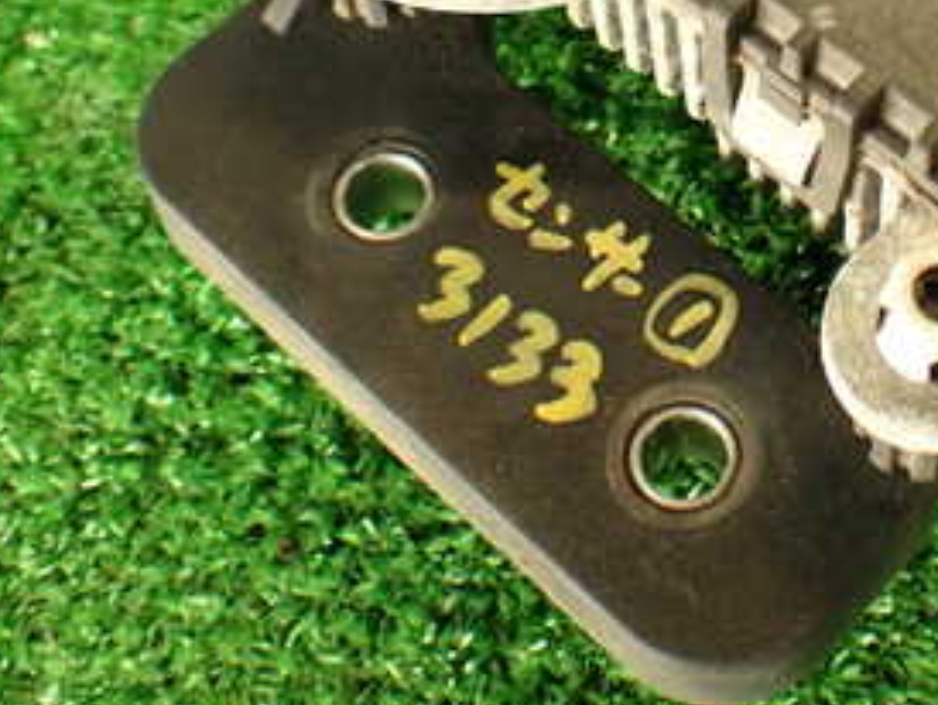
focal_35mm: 70
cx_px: 811
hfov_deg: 27.0
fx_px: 1898
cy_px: 21
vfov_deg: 20.5
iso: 200
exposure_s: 1/40
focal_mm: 5.79
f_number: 2.4
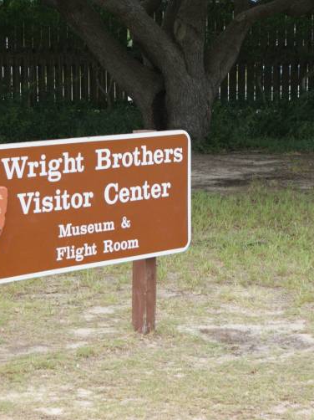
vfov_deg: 18.1
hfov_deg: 13.5
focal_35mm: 109
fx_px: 1319
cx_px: 97
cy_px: 210
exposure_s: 1/100
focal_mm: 50
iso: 100
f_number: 5.6
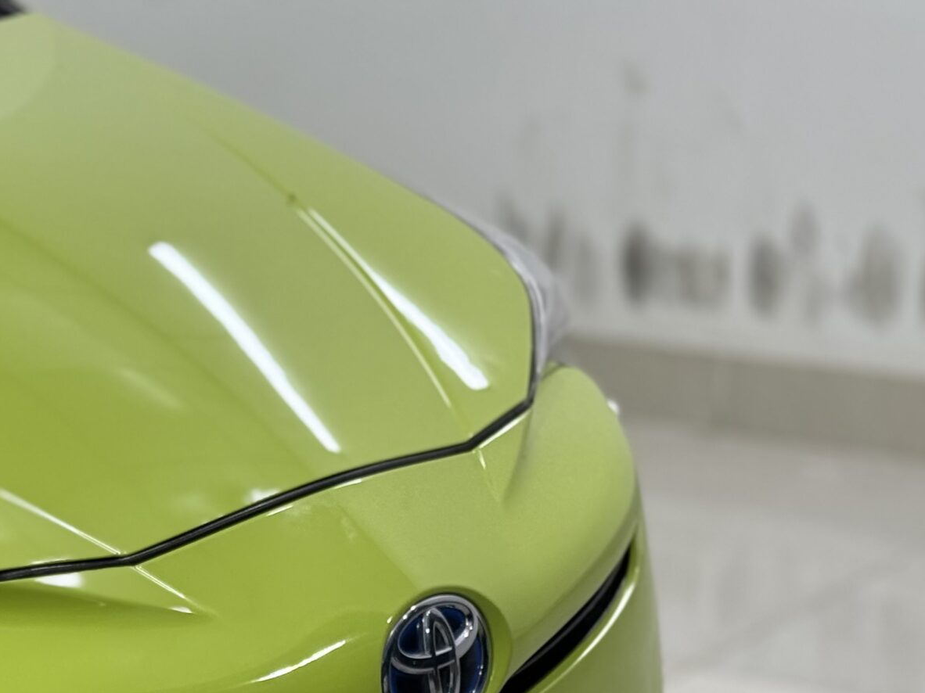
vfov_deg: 13.9
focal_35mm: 104
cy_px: 750
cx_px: -52
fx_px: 2778
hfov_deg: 18.3
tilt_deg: -20.0
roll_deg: +0.4
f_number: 1.78
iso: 100
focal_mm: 6.76
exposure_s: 1/200
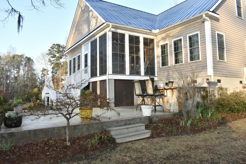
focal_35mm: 27
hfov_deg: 67.4
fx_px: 184
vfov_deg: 47.9
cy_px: 82
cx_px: 123
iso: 400
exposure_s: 1/250
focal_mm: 18
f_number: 8
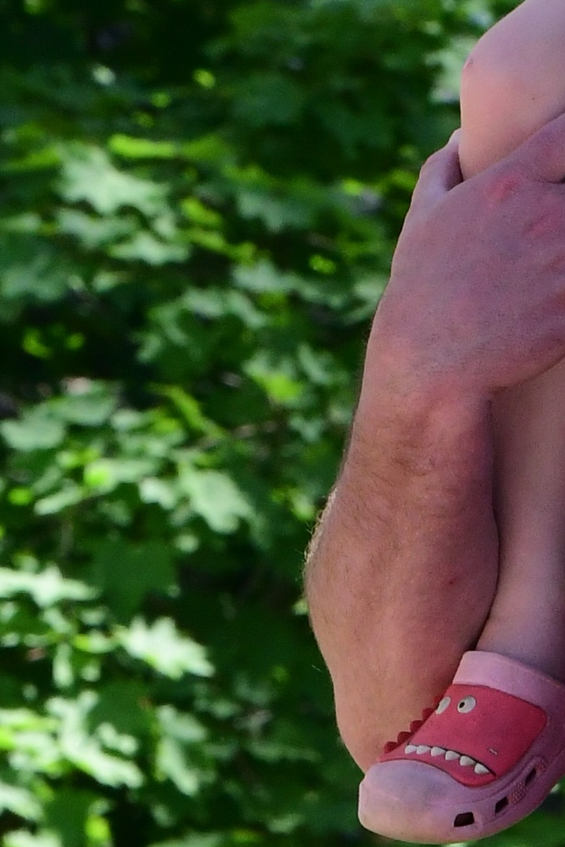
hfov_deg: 1.5
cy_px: 378
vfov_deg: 2.2
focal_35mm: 945
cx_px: 666
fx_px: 22237
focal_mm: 140
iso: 1250
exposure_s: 1/800
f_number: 11
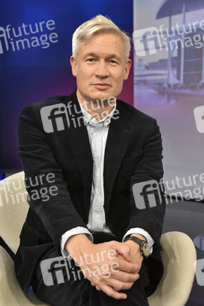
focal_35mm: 50
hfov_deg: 26.9
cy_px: 153
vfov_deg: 39.6
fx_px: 426
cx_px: 102
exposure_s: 1/200
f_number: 6.3
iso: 2500
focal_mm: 50
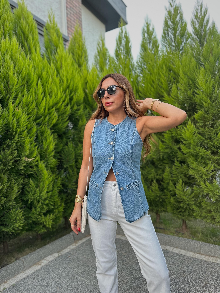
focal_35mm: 24
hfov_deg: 56.8
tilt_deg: +0.4
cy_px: 146
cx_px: 110
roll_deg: +2.4
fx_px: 203
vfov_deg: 71.6
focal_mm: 6.86
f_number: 1.78
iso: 200
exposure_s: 1/121
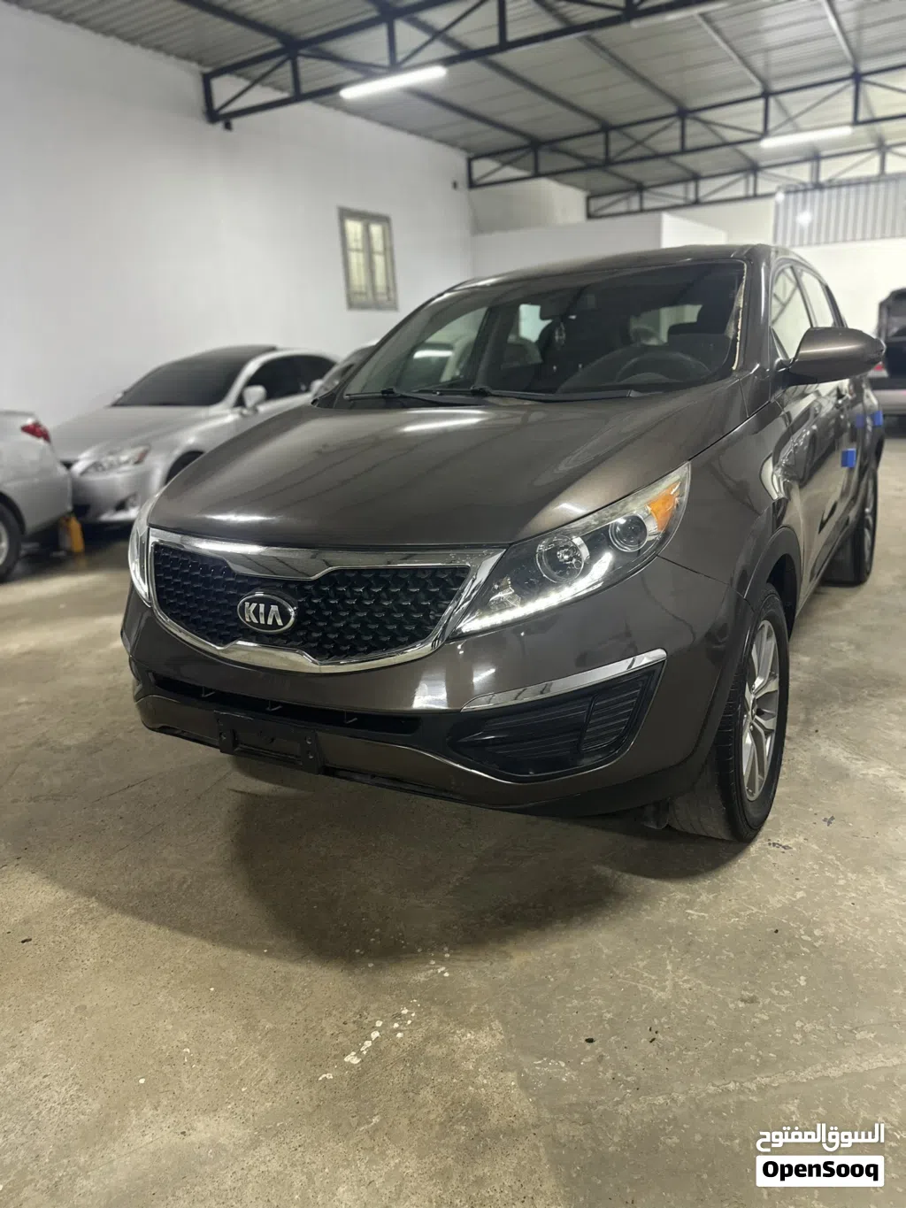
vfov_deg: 71.6
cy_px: 604
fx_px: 837
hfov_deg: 56.8
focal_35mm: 24
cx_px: 453
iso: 320
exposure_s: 1/50
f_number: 1.78
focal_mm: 6.86
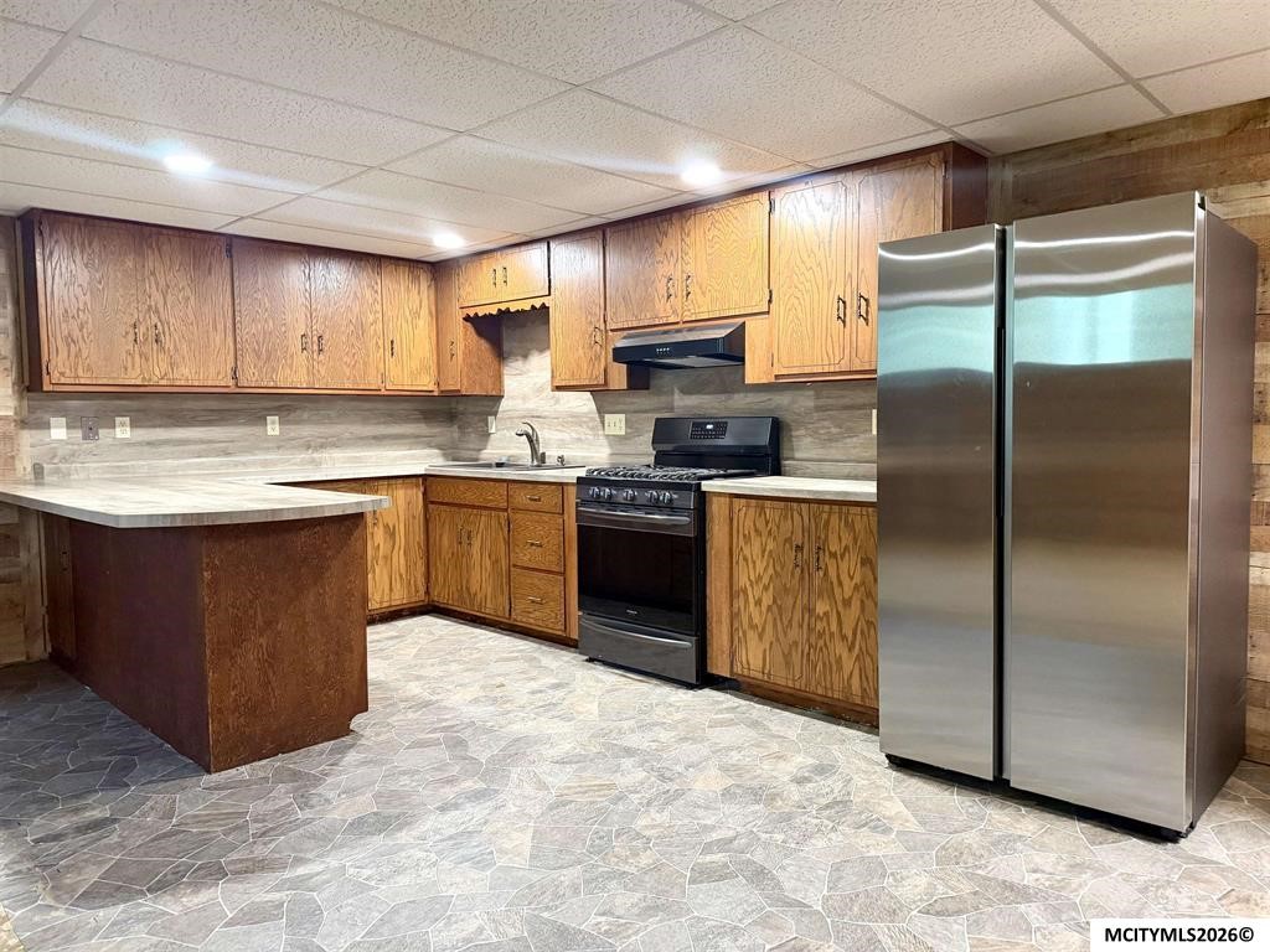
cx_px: 635
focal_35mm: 24
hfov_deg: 71.6
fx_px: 881
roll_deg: +1.3
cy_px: 476
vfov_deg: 56.8
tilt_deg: -3.8
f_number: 1.78
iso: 500
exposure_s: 1/60
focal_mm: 6.76
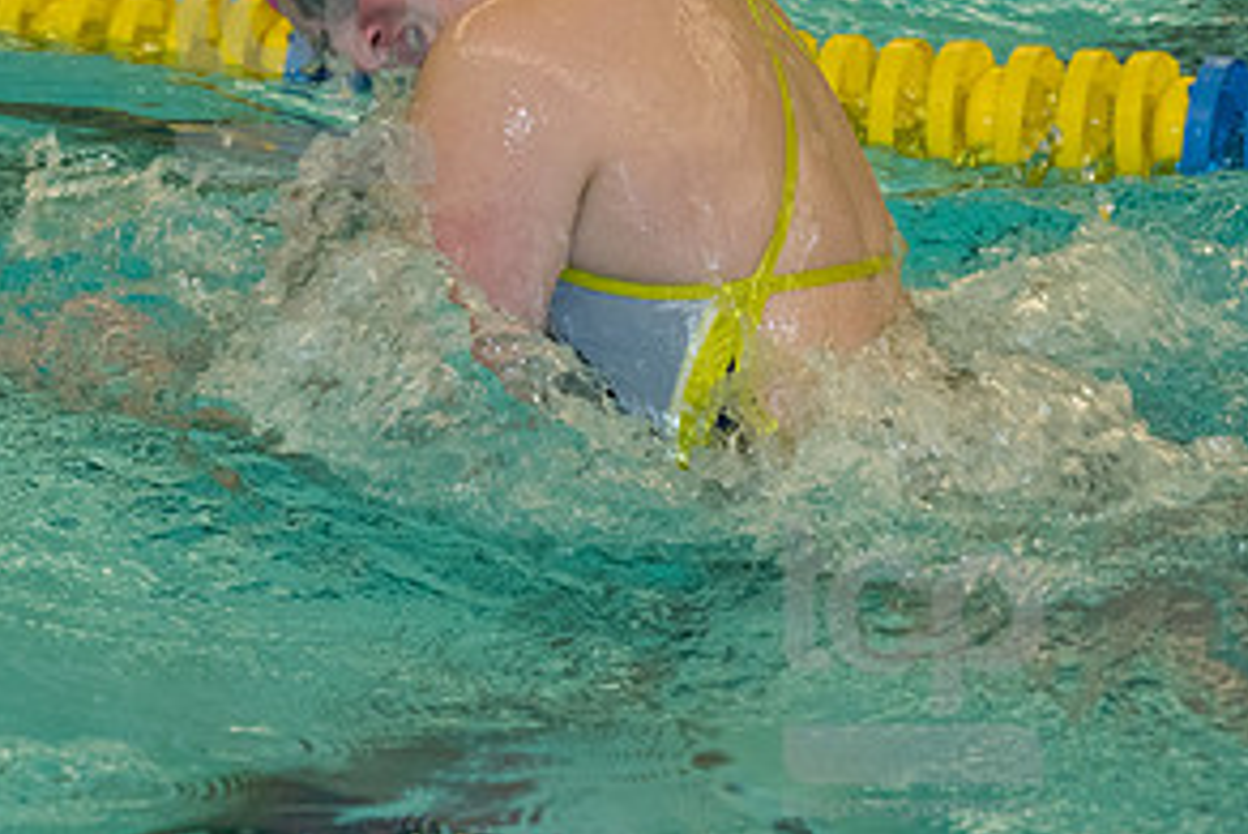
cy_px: 71
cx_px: 308
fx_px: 12728
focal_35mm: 367
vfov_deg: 3.7
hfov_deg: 5.6
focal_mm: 185
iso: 2000
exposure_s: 1/250
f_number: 5.6
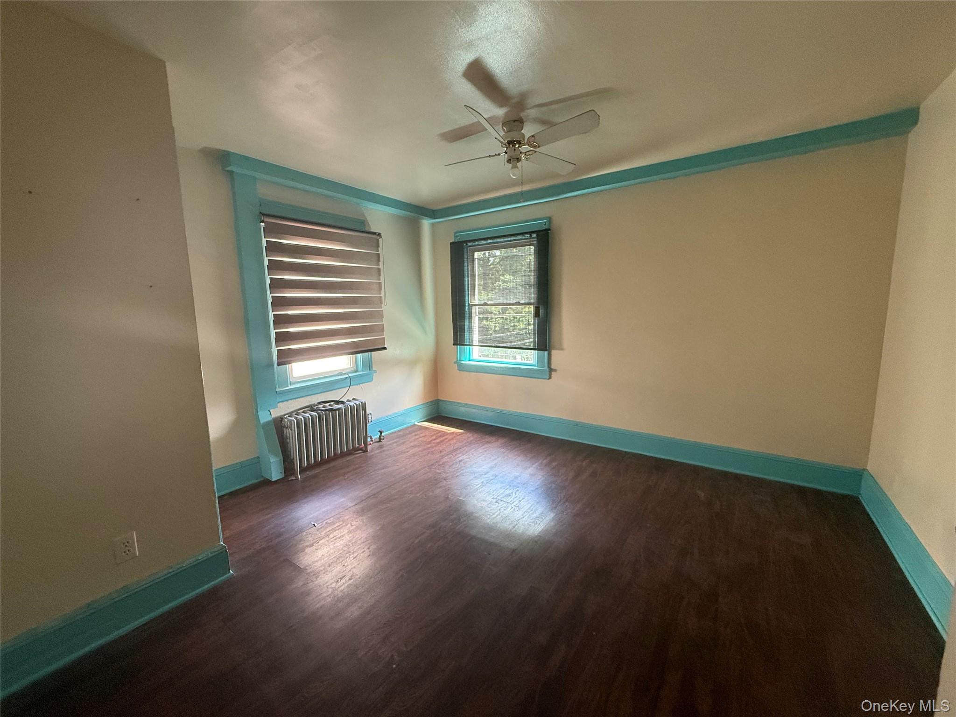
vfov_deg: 85.7
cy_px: 358
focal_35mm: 14
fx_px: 387
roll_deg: +2.1
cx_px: 478
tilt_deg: -7.4
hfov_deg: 102.1
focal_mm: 2.22
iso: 320
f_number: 2.2
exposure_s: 1/99
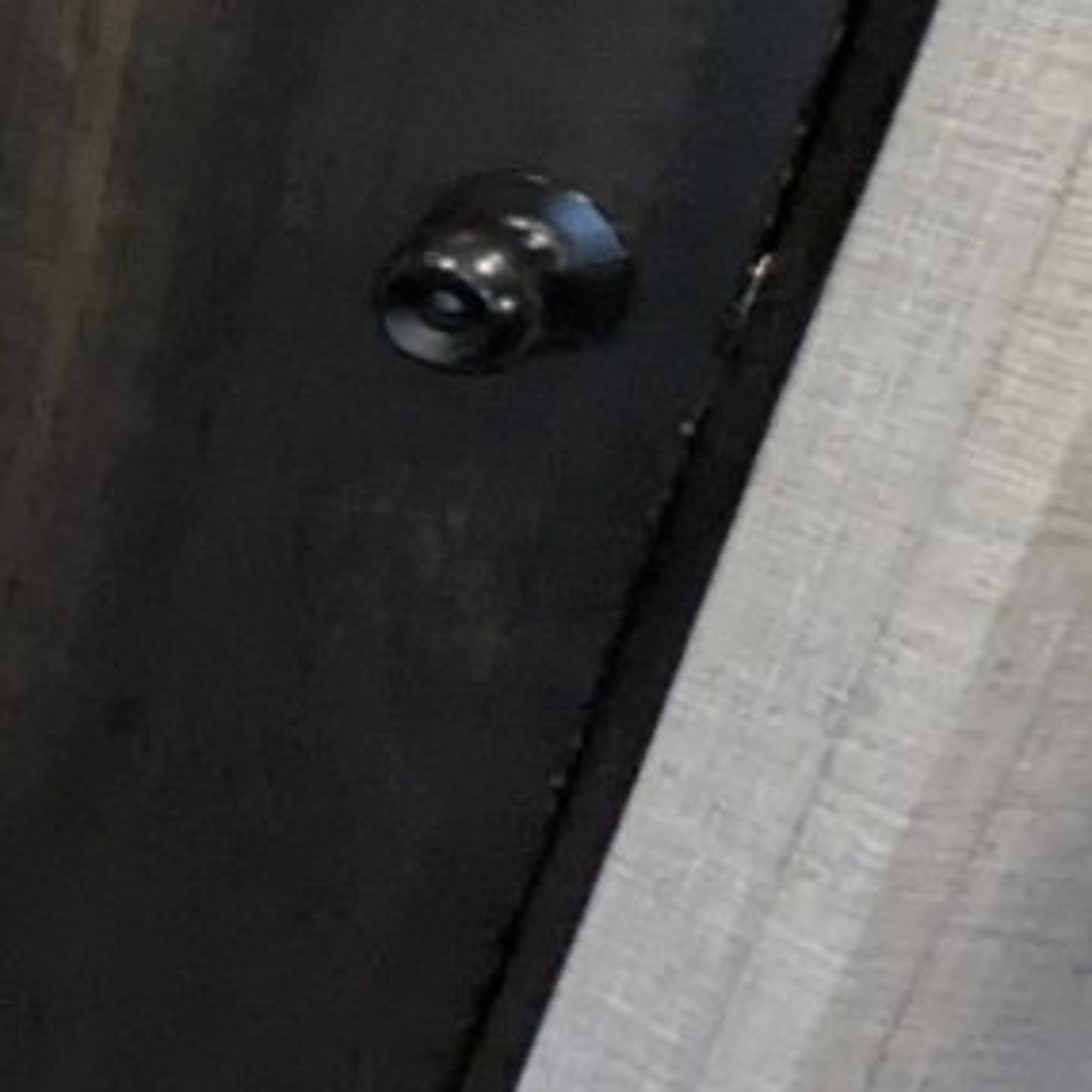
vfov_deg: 24.3
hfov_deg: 17.0
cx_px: -1193
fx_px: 2463
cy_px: 107
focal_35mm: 69
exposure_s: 1/44.5
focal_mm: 2.35
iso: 299
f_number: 2.2
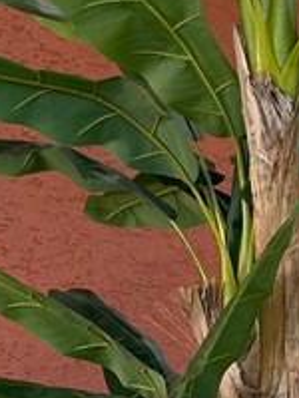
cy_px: 340
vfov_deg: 8.8
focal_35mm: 224
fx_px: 2580
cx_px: 805
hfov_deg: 6.2
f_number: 1.78
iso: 100
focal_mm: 6.76
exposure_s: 1/99
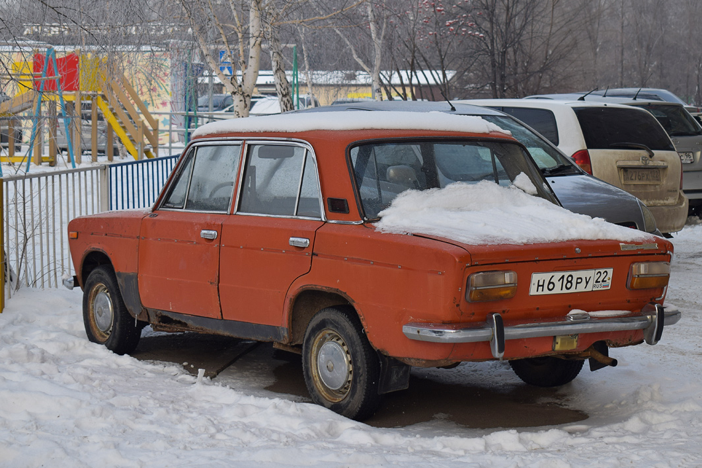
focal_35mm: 78
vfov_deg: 17.5
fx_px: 1521
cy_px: 207
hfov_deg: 26.0
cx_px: 348
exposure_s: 1/200
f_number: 5.6
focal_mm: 46
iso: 100
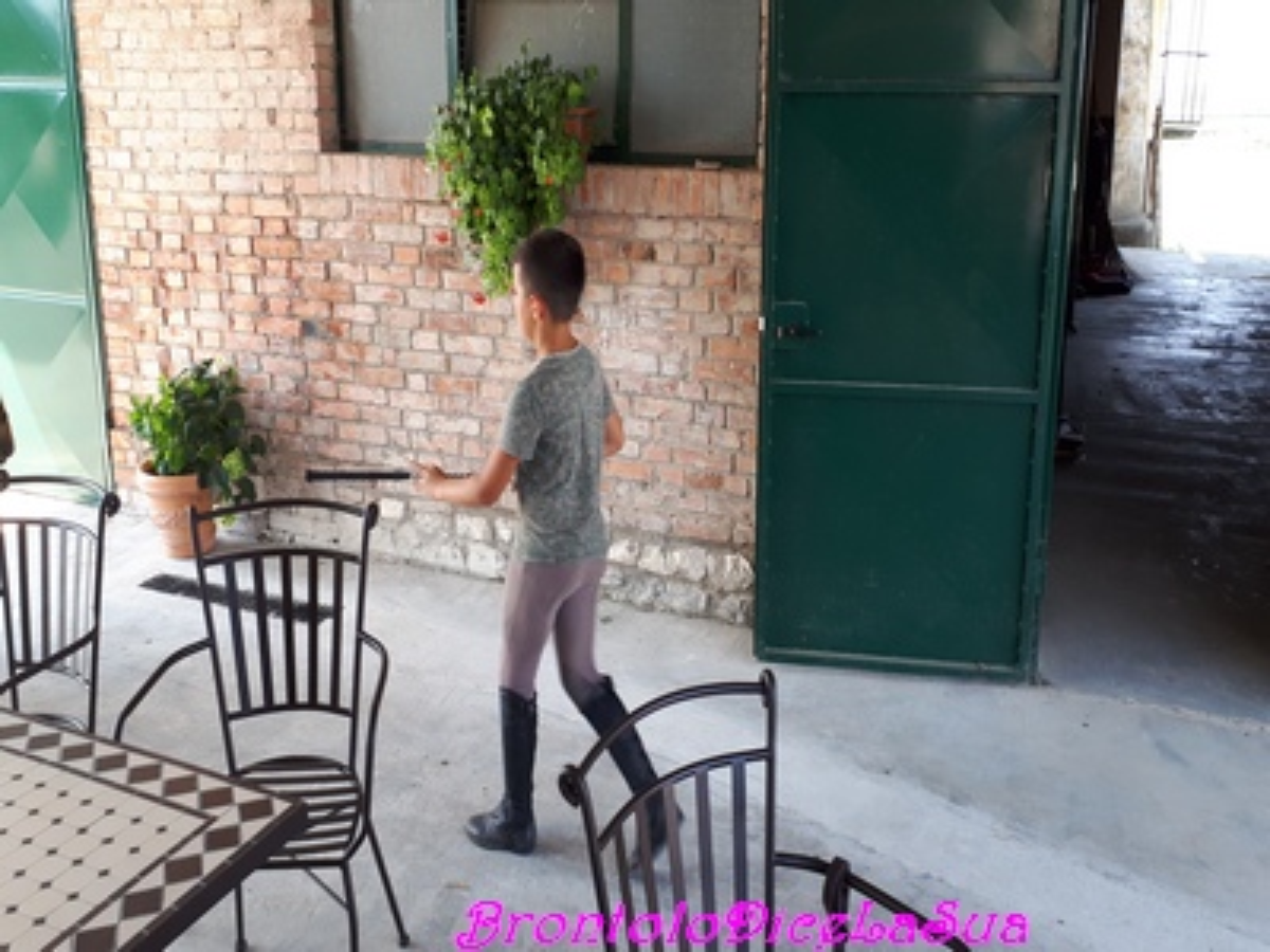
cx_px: 635
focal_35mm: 27
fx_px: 991
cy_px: 476
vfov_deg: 51.4
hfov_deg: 65.3
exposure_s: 1/100
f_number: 1.9
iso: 40
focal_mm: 3.6
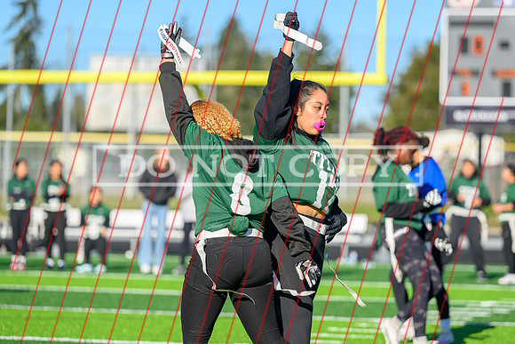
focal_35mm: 174
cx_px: 299
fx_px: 2491
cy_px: 184
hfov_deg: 11.8
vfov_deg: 7.9
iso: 64
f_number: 2.8
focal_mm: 140
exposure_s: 1/1000
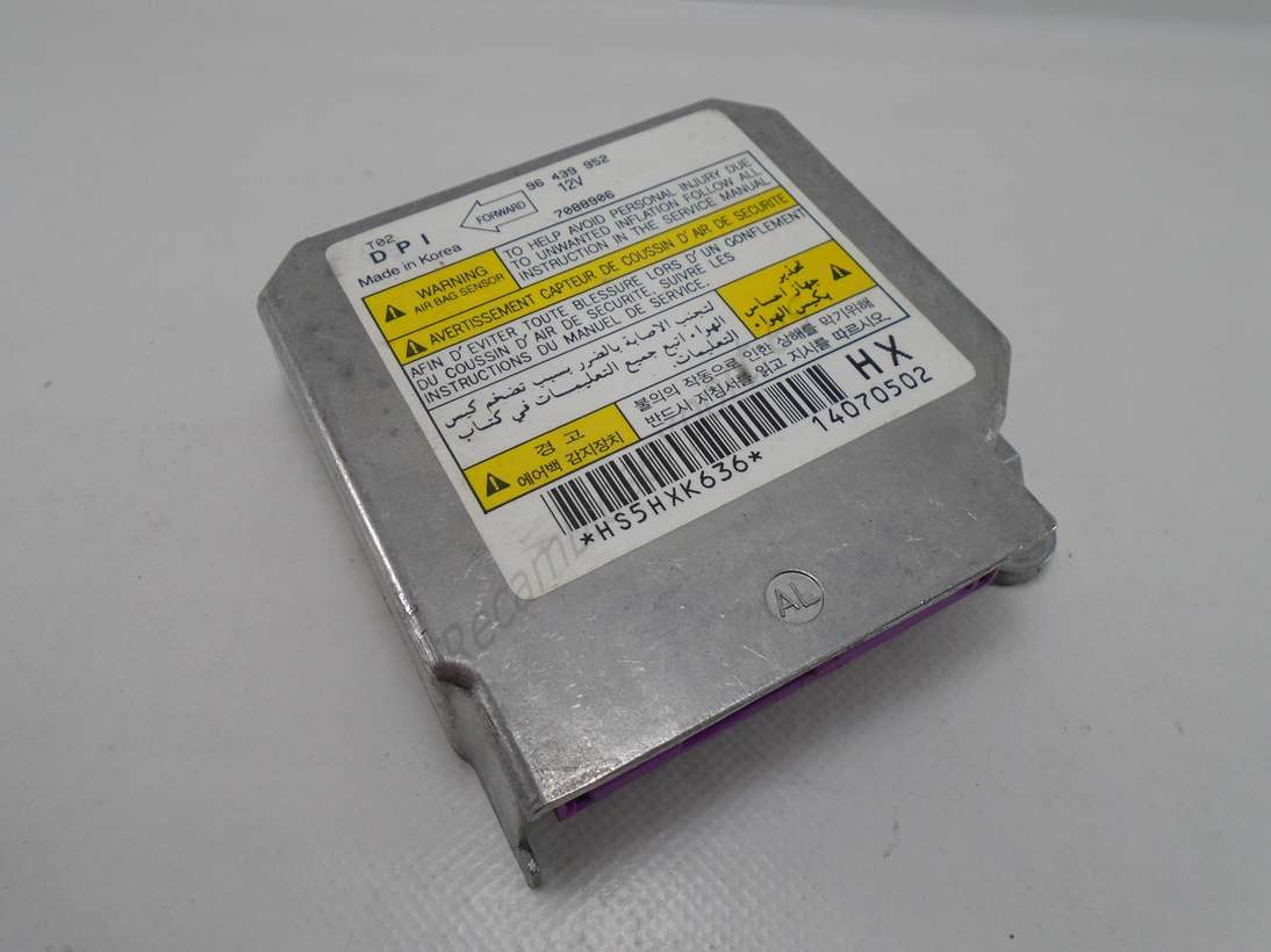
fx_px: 954
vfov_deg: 53.0
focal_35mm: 26
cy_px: 476
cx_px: 636
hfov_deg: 67.3
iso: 100
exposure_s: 1/200
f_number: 3.2
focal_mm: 4.6
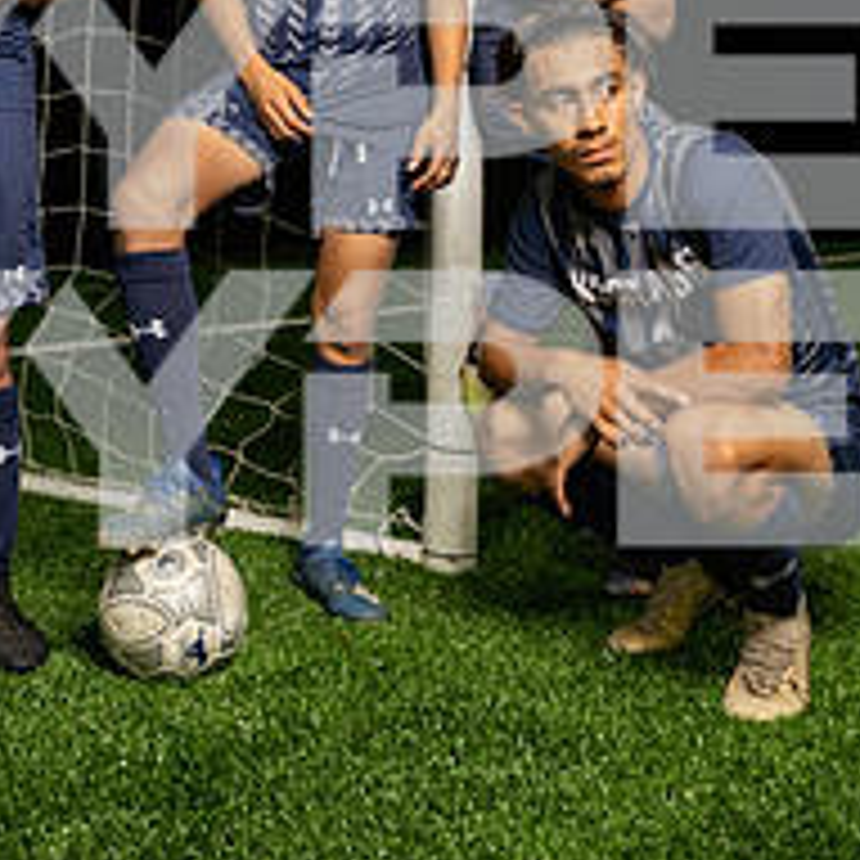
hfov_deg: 34.9
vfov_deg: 33.6
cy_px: 95
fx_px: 1349
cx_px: 261
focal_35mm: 48
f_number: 7.1
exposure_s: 1/200
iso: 500
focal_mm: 24
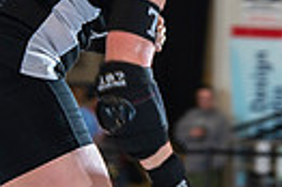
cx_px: 228
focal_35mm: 541
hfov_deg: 3.8
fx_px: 4233
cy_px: 72
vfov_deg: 2.5
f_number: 5.6
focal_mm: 122
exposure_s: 1/160
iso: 500
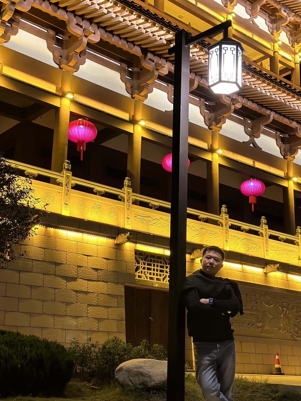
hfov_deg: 29.7
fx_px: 568
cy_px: 203
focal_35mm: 49
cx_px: 150
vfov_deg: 38.9
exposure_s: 1/33
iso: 500
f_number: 1.78
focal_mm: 6.86
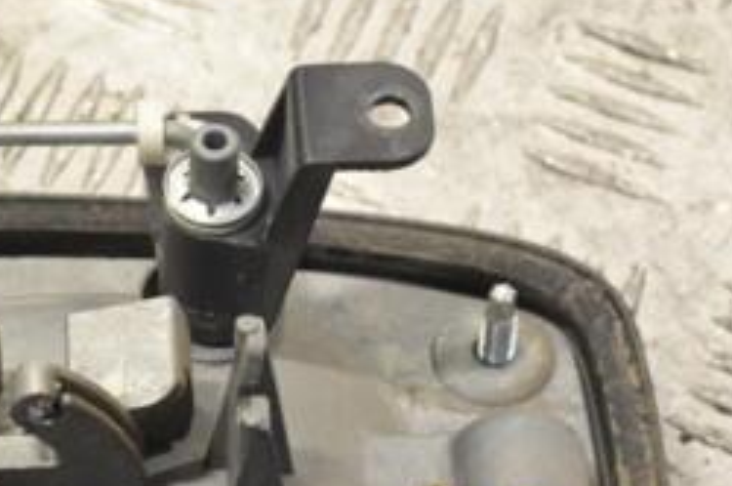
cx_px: -9
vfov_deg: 6.9
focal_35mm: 198
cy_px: 501
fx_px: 4025
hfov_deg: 10.3
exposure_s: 1/250
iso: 3200
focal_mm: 55
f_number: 8
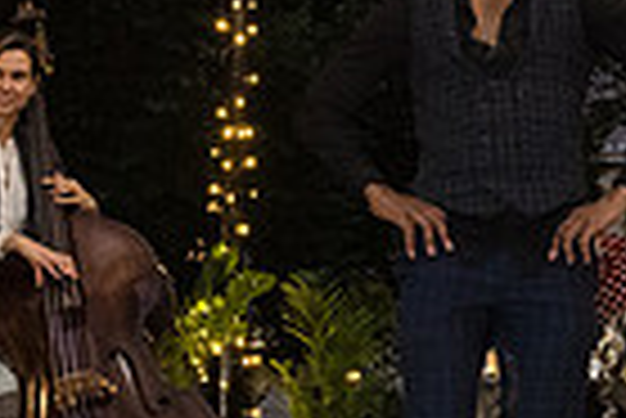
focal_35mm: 106
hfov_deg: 19.2
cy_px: -22
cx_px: 452
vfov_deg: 12.8
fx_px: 1845
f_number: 3.5
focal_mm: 24
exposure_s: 1/250
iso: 6400
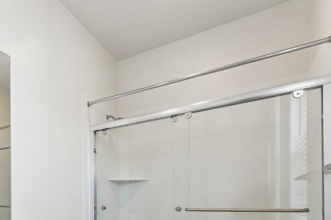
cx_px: 37
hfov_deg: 58.4
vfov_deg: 43.7
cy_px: 199
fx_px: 248
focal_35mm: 27
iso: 640
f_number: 8
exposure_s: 1/25
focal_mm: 14
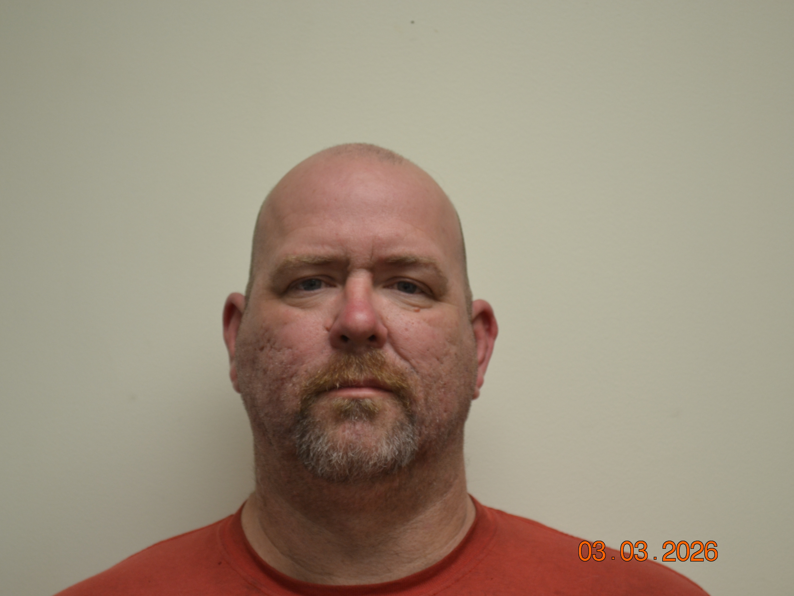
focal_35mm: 90
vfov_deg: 16.5
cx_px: 357
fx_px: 2054
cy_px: 297
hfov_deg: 21.9
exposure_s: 1/25
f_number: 5.6
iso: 400
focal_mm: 55
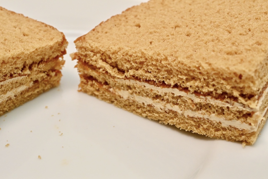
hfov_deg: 33.4
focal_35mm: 60
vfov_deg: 22.6
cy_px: 90
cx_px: 134
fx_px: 447
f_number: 13
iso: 6400
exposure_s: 1/200
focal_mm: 60
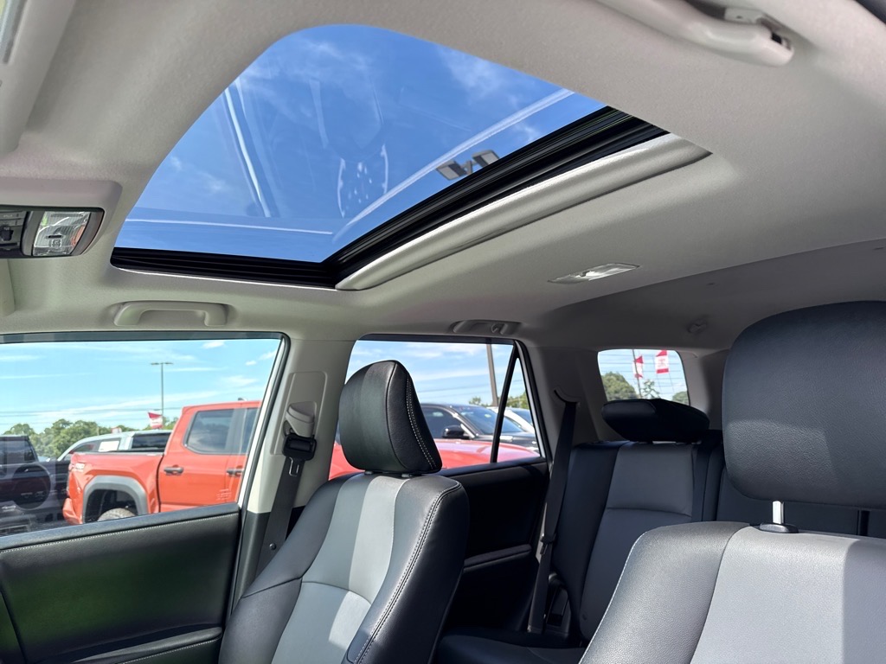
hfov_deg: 71.6
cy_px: 332
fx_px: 614
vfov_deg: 56.8
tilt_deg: +10.8
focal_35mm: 24
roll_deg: +2.7
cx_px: 443
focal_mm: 6.76
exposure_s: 1/243
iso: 160
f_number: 1.78
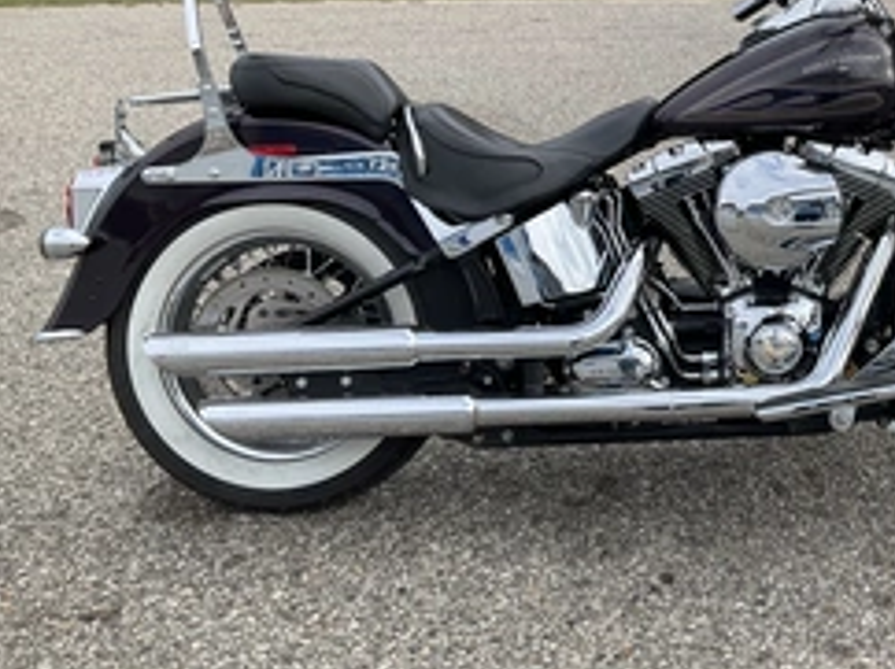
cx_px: 706
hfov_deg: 38.3
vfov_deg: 29.9
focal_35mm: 48
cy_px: 192
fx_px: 1240
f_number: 1.8
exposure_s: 1/635
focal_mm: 3
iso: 25
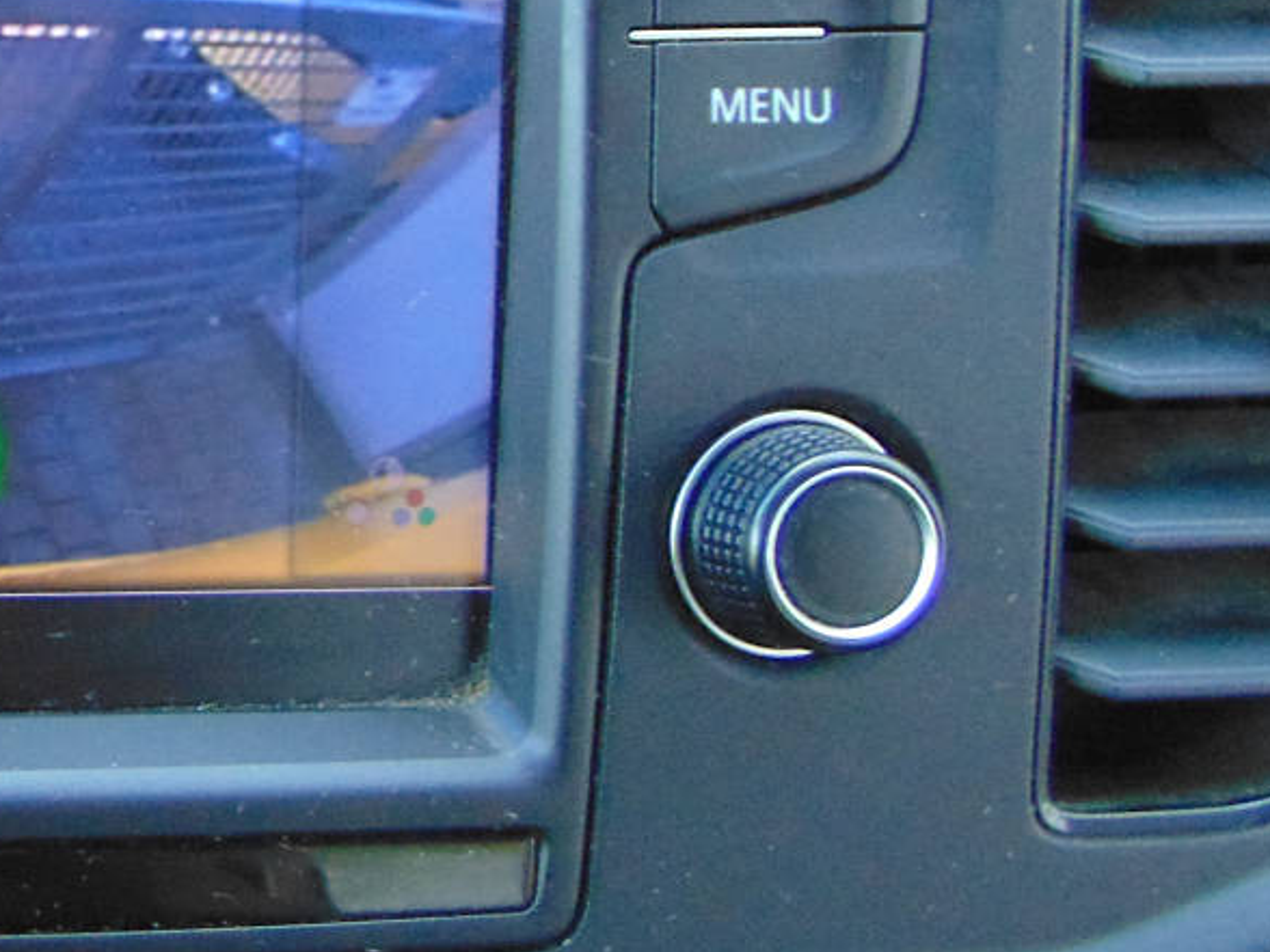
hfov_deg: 24.9
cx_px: -361
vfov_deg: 21.4
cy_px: 231
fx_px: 2495
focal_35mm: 68
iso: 400
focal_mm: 4.5
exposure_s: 1/30
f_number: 3
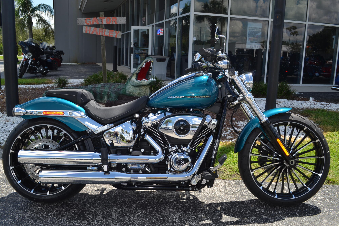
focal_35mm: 33
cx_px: 170
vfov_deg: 40.0
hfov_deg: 57.2
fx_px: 311
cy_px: 113
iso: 100
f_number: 7.1
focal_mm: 22
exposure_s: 1/200
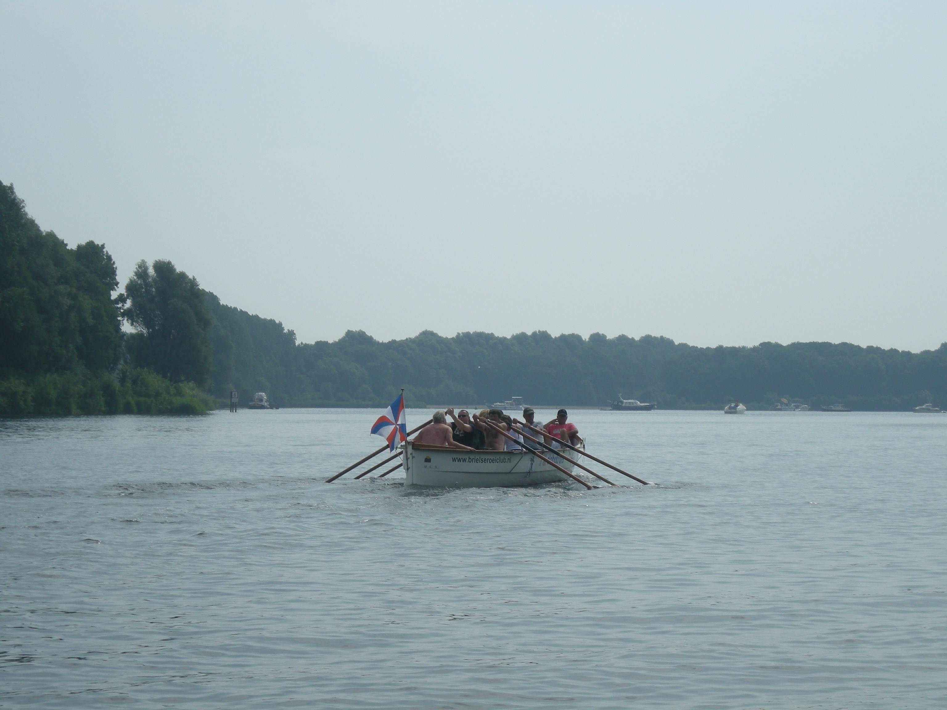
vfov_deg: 14.1
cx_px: 474
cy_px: 355
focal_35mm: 105
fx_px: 2873
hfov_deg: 18.7
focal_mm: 17.1
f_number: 9.4
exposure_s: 1/210
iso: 50
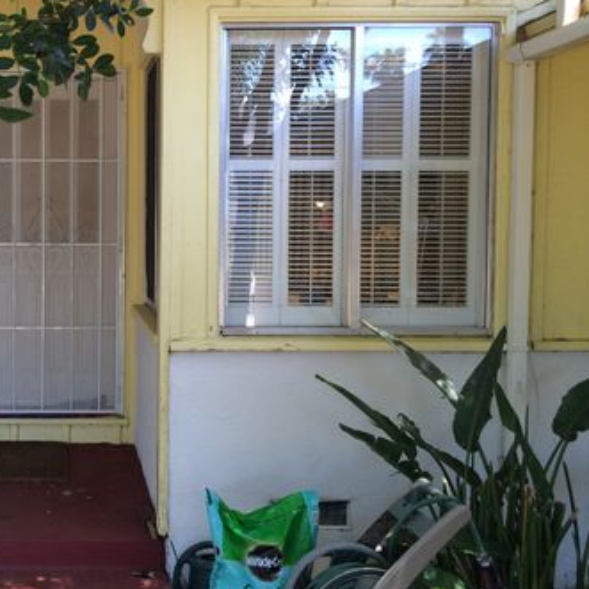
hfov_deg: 33.6
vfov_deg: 35.3
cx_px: 66
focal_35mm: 48
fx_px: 924
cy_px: 270
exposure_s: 1/120
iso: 64
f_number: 2.2
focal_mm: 4.12
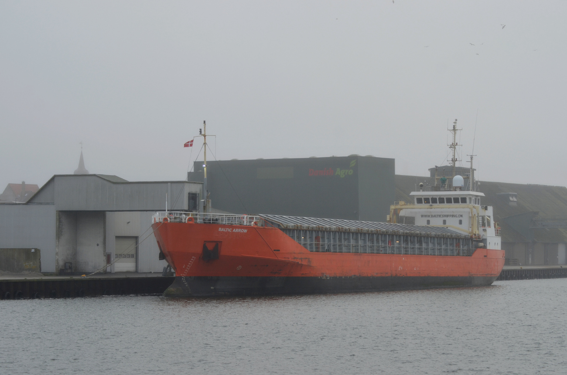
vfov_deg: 13.0
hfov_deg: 19.5
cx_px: 284
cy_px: 188
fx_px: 1650
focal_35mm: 105
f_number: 5.6
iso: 320
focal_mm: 70
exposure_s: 1/500
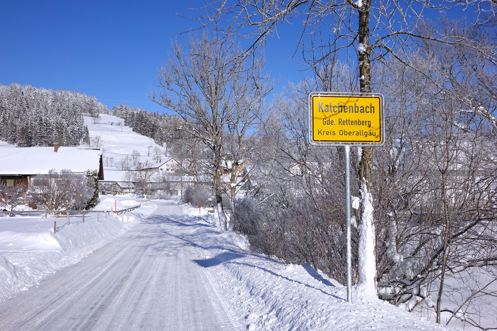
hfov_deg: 54.4
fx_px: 483
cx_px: 248
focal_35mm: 35
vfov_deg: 37.9
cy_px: 166
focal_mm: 12.83
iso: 125
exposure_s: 1/1250
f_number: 5.6
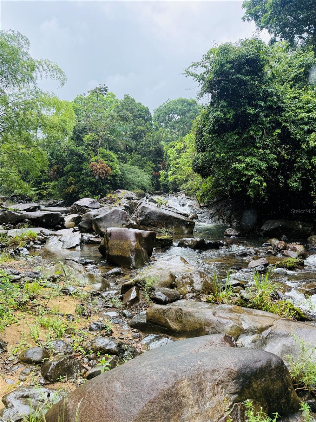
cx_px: 158
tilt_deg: -1.3
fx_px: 292
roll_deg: +0.1
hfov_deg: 56.8
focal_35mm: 24
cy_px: 211
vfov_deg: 71.6
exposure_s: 1/1410
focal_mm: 6.76
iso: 100
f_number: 1.78
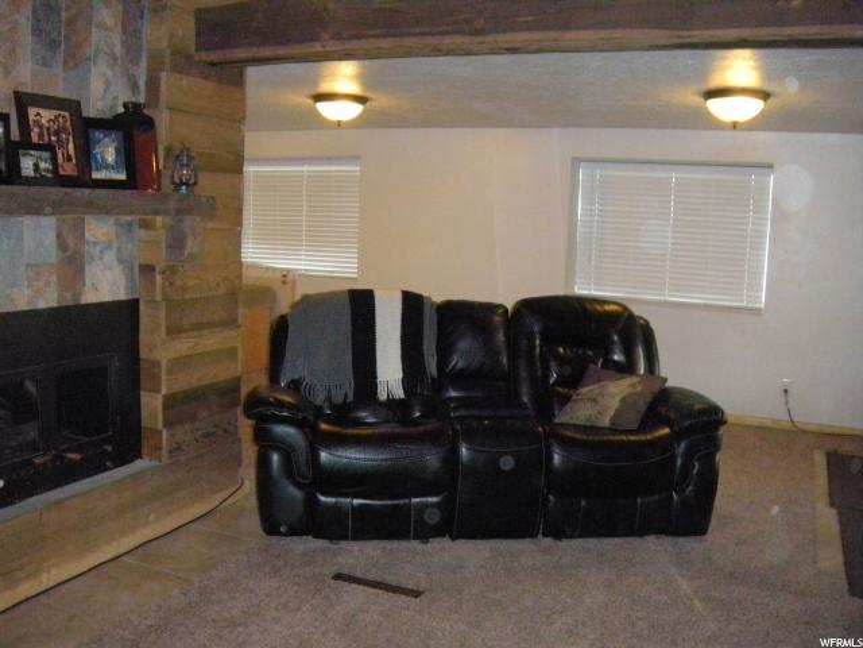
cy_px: 324
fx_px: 873
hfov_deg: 52.6
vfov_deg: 40.7
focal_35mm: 35
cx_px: 432
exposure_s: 1/60
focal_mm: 5.9
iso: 788
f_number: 3.8
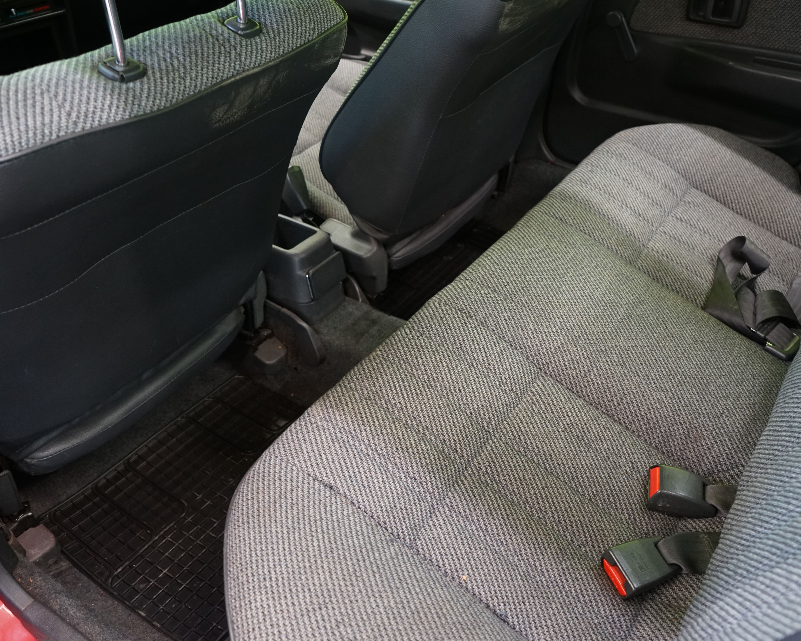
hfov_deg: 55.6
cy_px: 324
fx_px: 759
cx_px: 441
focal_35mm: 32
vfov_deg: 45.8
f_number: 5
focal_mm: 28
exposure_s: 1/20
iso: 1600
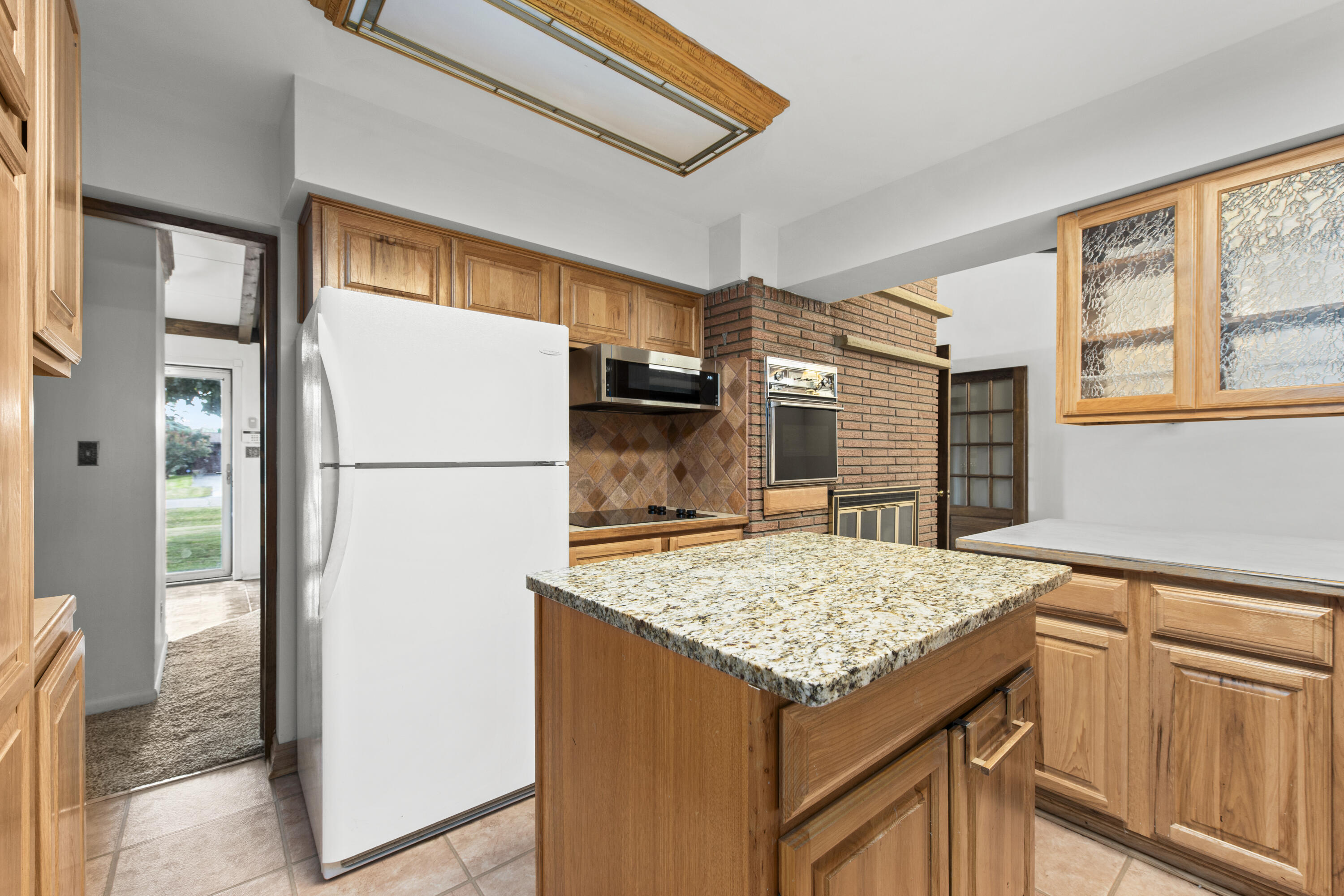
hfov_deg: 100.4
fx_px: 560
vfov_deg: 77.4
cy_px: 448
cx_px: 672
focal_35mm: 15
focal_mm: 15
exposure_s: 1/4
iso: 320
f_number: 7.1
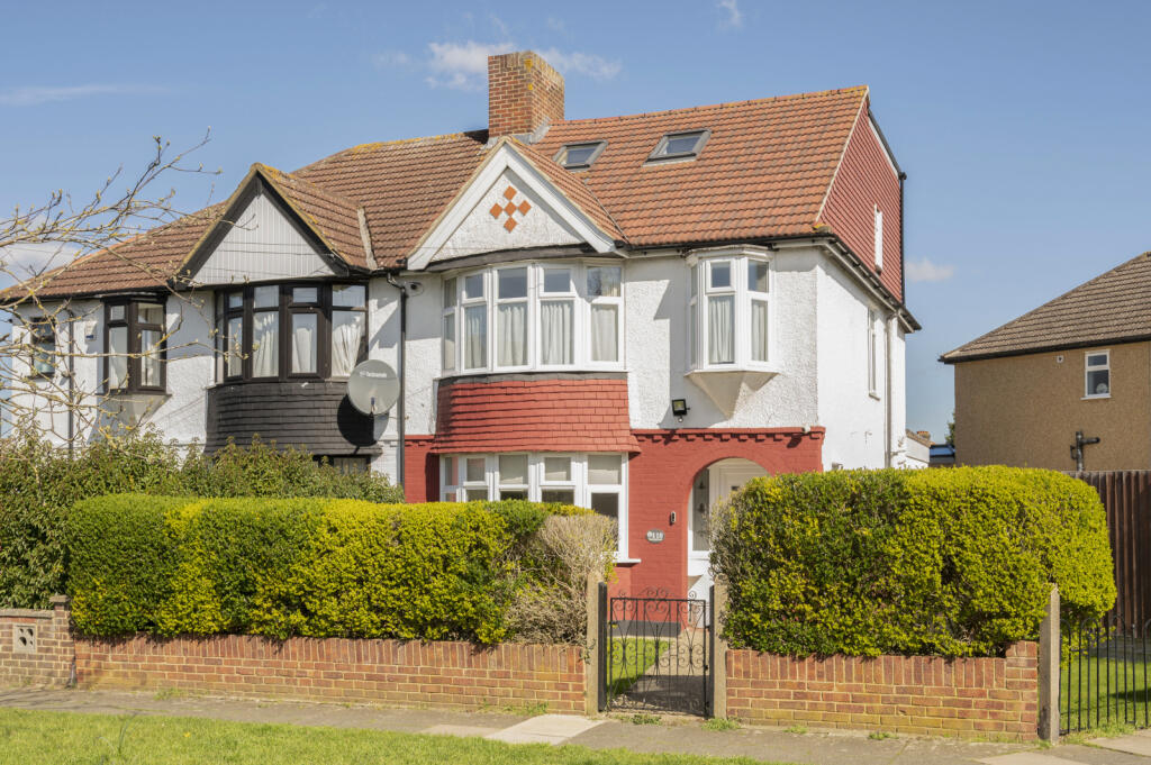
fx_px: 926
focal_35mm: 29
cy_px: 382
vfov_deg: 44.9
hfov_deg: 63.7
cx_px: 576
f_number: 8
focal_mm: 29
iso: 200
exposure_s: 1/400
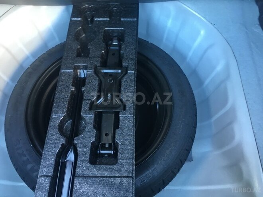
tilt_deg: -63.5
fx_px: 220
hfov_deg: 61.7
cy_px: 98
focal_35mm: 29
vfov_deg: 48.2
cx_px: 132
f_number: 2.2
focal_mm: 4.15
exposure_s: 1/33
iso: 80
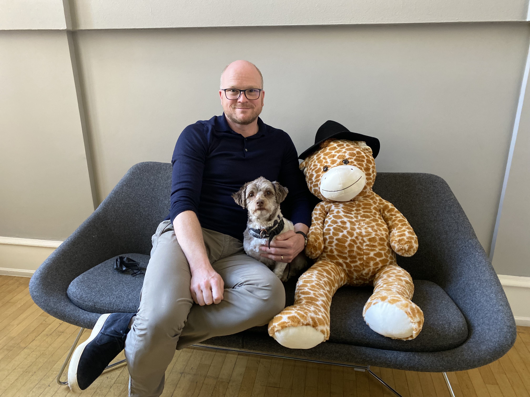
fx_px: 398
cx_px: 265
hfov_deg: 67.3
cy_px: 198
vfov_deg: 53.1
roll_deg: +0.2
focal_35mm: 26
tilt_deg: -20.2
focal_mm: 4.25
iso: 320
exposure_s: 1/50
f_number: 1.8
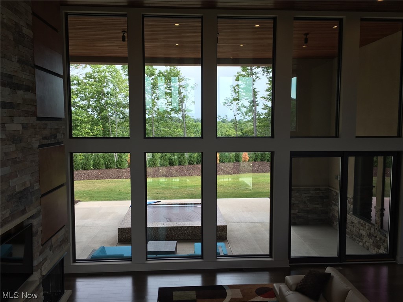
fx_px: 338
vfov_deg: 48.2
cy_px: 151
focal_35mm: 29
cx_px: 202
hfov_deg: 61.7
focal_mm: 4.15
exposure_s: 1/195
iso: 25
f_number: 2.2
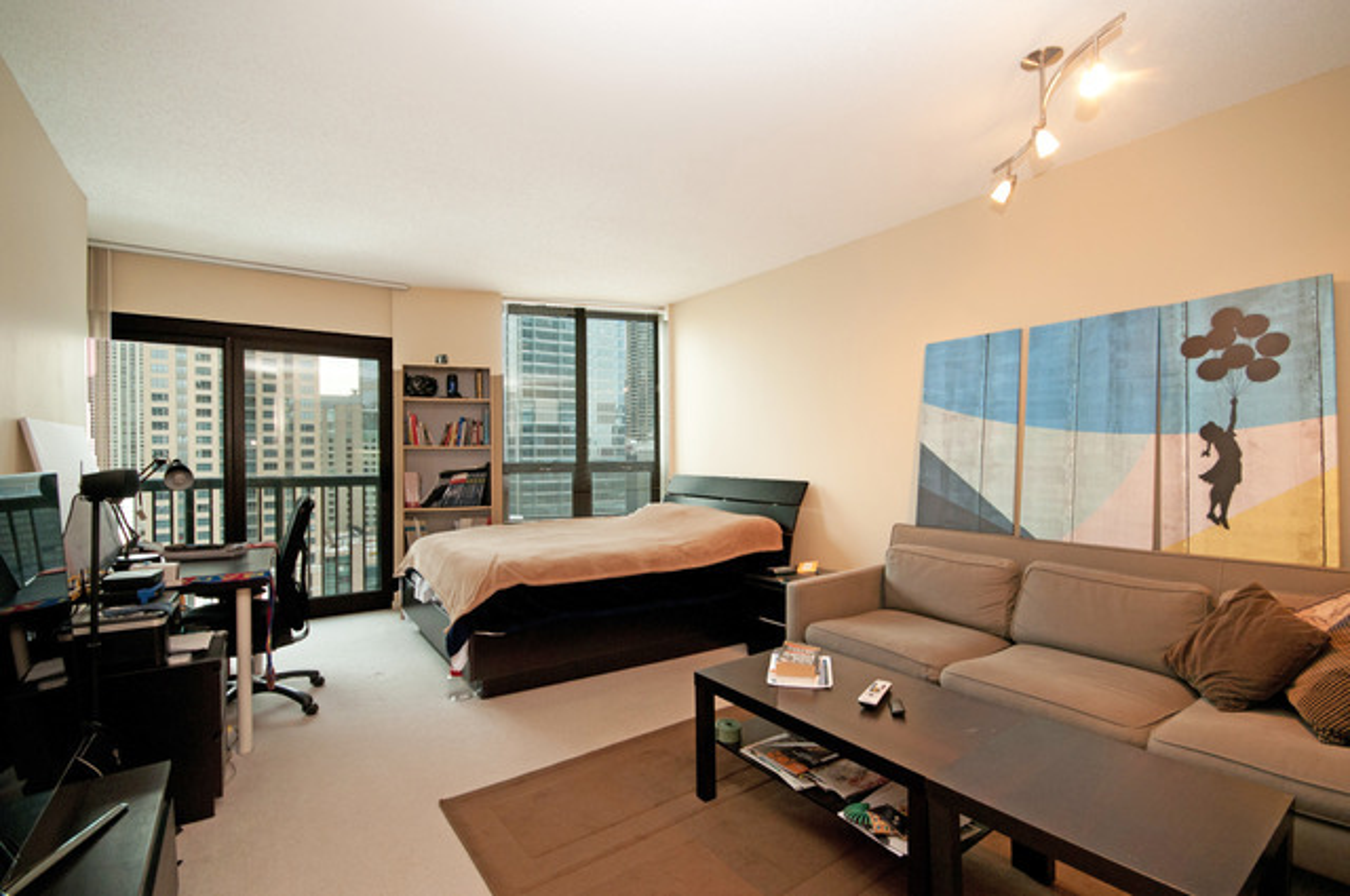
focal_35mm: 16
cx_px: 675
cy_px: 448
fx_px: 618
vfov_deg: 71.9
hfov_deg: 95.1
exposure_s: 1/4
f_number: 7.1
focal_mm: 11
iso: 800
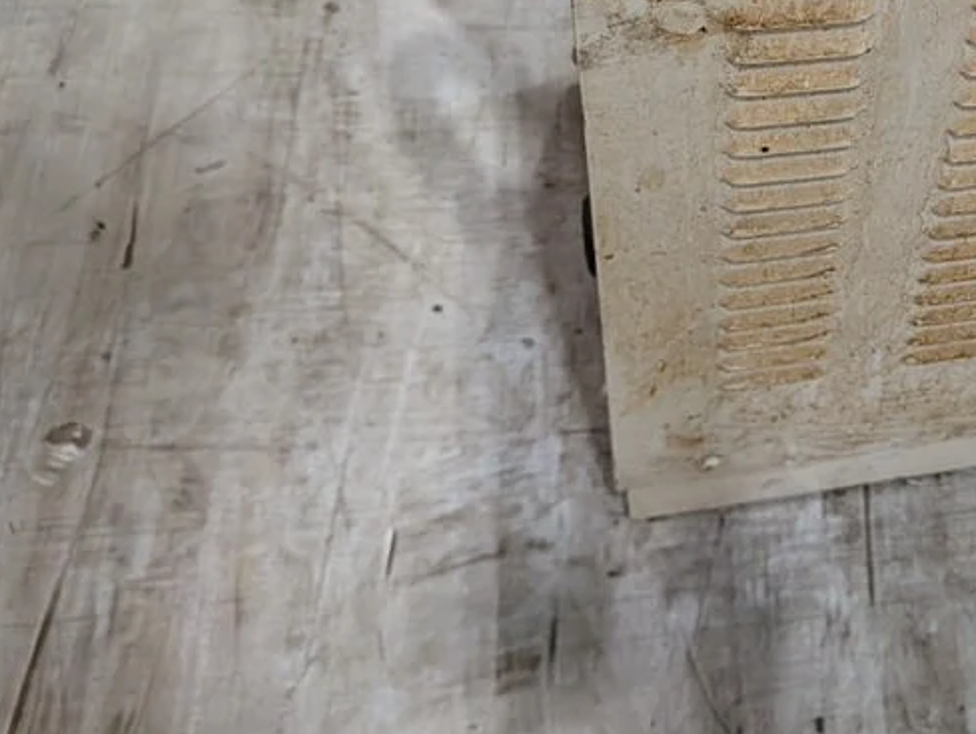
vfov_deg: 27.0
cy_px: 133
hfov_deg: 33.3
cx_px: 962
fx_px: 1496
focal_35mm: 53
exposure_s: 1/519
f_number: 1.68
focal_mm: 6.9
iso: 1170
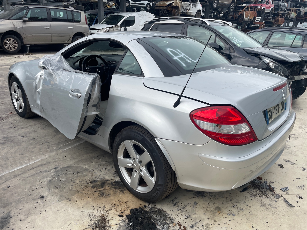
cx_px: 154
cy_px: 115
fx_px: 231
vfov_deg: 53.1
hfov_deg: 67.3
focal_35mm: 26
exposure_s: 1/3125
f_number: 1.6
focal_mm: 4.2
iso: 32
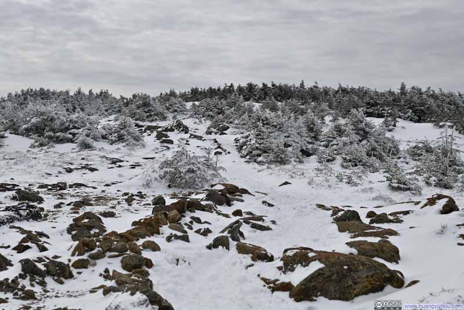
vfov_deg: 28.7
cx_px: 232
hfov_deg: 41.9
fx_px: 606
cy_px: 155
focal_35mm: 47
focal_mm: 47
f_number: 5.6
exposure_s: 1/3200
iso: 100
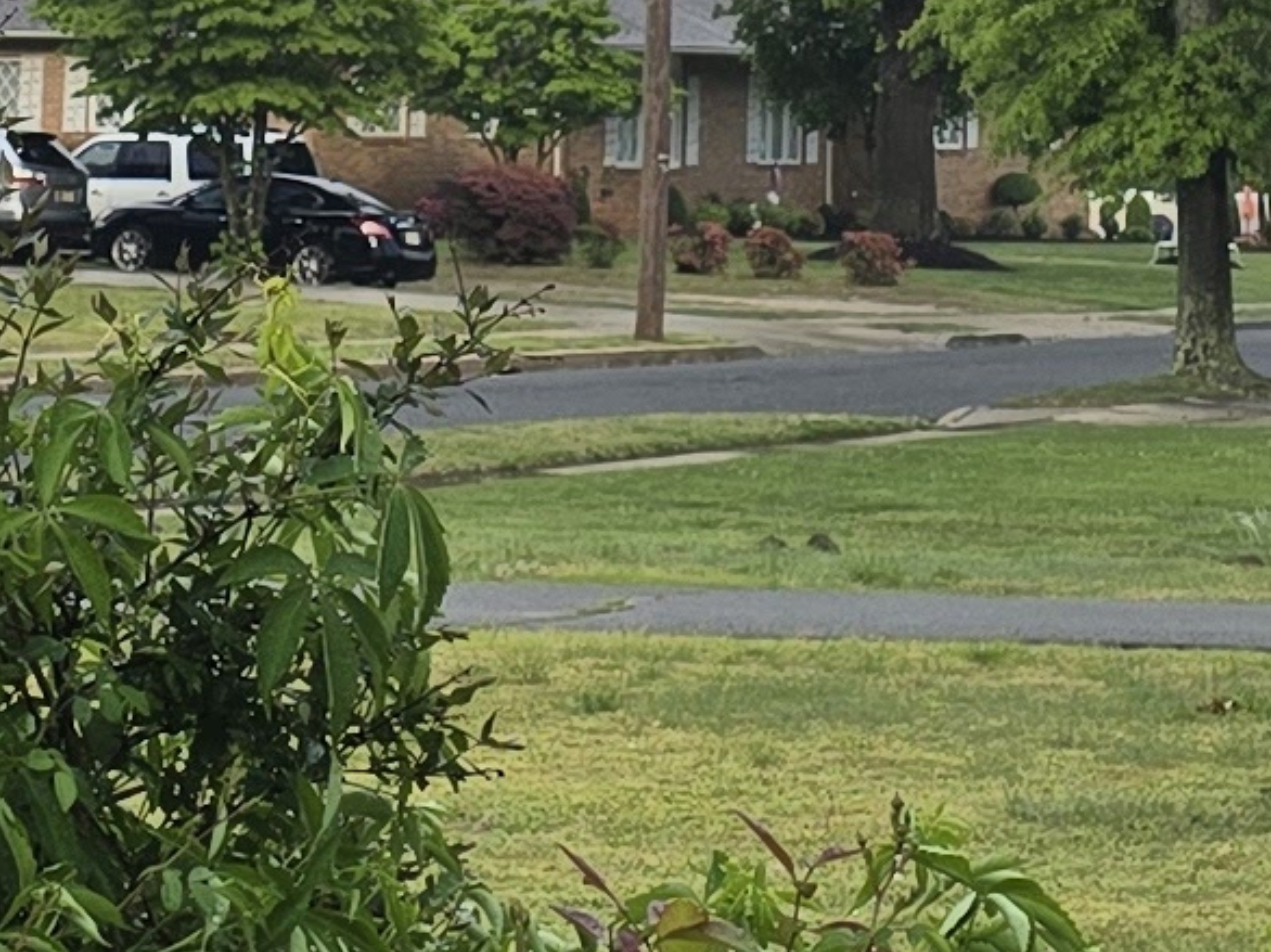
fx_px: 5762
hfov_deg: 12.6
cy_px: -954
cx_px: 551
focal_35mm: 157
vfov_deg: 8.9
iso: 12
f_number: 1.7
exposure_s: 1/295
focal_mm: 6.3
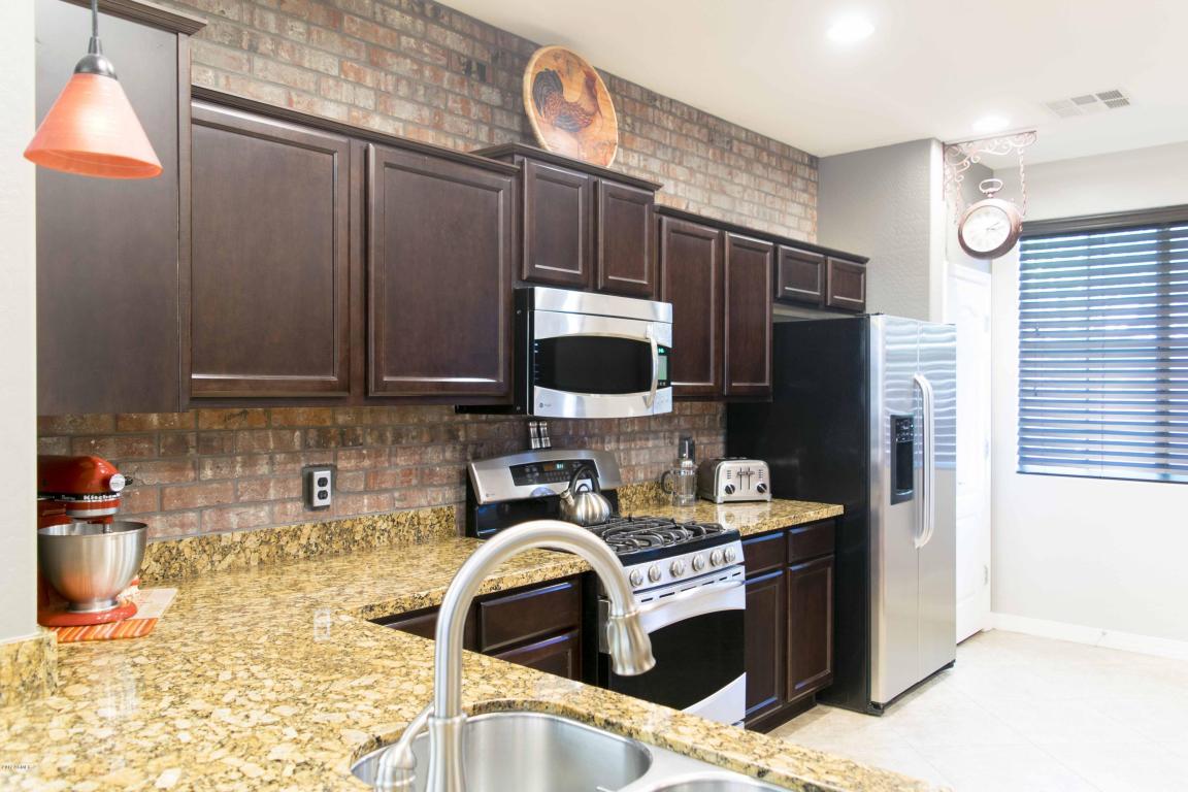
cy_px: 396
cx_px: 594
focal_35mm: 27
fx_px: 891
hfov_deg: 67.4
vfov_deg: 47.9
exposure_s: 1.3
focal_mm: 18
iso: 100
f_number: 3.5
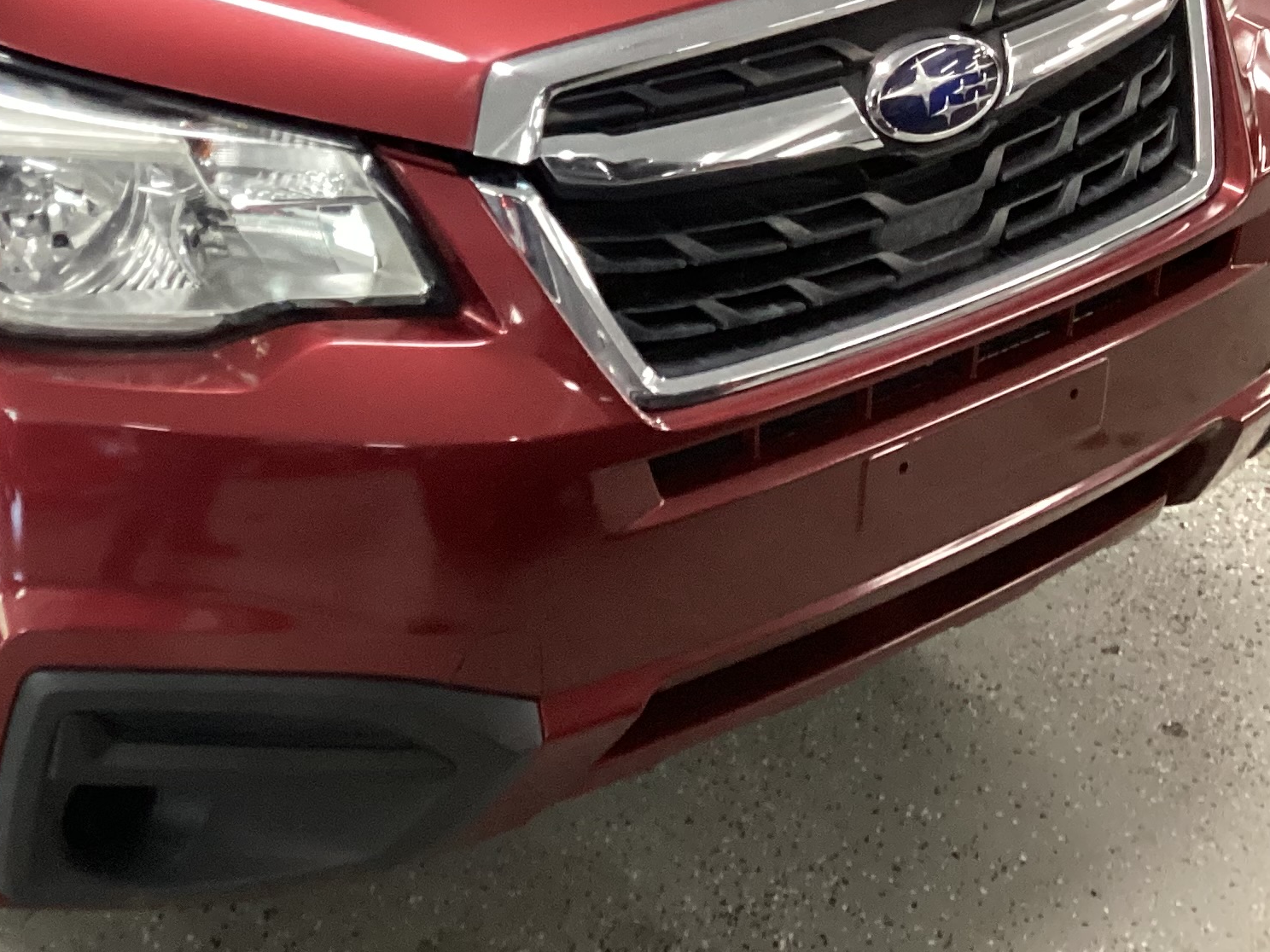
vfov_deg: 20.9
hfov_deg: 27.4
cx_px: 84
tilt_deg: -20.2
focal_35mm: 68
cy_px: -9
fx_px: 2495
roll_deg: +1.5
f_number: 2.4
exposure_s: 1/40
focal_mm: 3.3
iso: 320
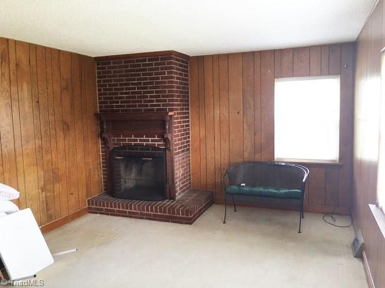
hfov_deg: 61.7
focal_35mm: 29
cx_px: 192
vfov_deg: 48.2
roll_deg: +1.8
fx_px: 323
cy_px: 144
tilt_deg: -5.5
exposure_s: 1/15
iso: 40
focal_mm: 4.15
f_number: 2.2
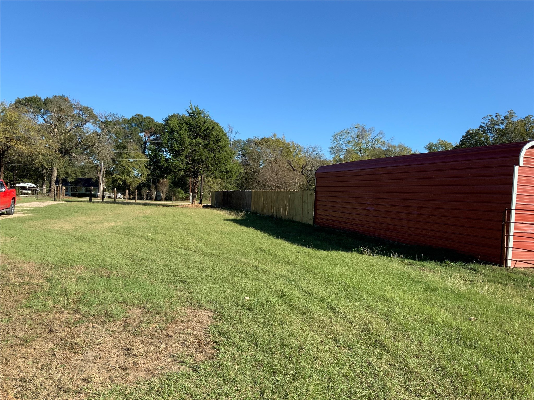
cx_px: 267
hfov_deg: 61.7
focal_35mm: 29
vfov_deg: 48.2
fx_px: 447
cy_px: 200
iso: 16
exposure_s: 1/1279
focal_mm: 3
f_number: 1.8
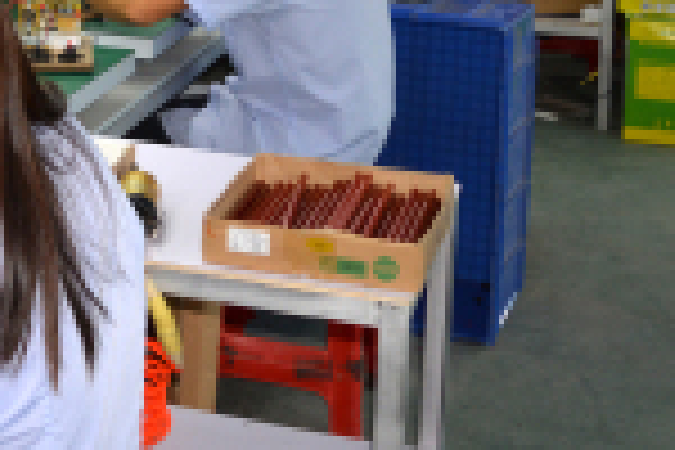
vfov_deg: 12.8
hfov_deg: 19.0
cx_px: -189
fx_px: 1875
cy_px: -268
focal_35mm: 100
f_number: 3.5
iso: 200
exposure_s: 1/160
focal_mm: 20
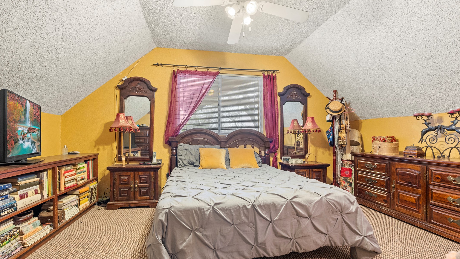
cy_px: 126
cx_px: 231
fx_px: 214
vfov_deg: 62.4
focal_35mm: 18
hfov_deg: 94.2
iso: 500
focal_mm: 11
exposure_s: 1/1.67
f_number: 5.6
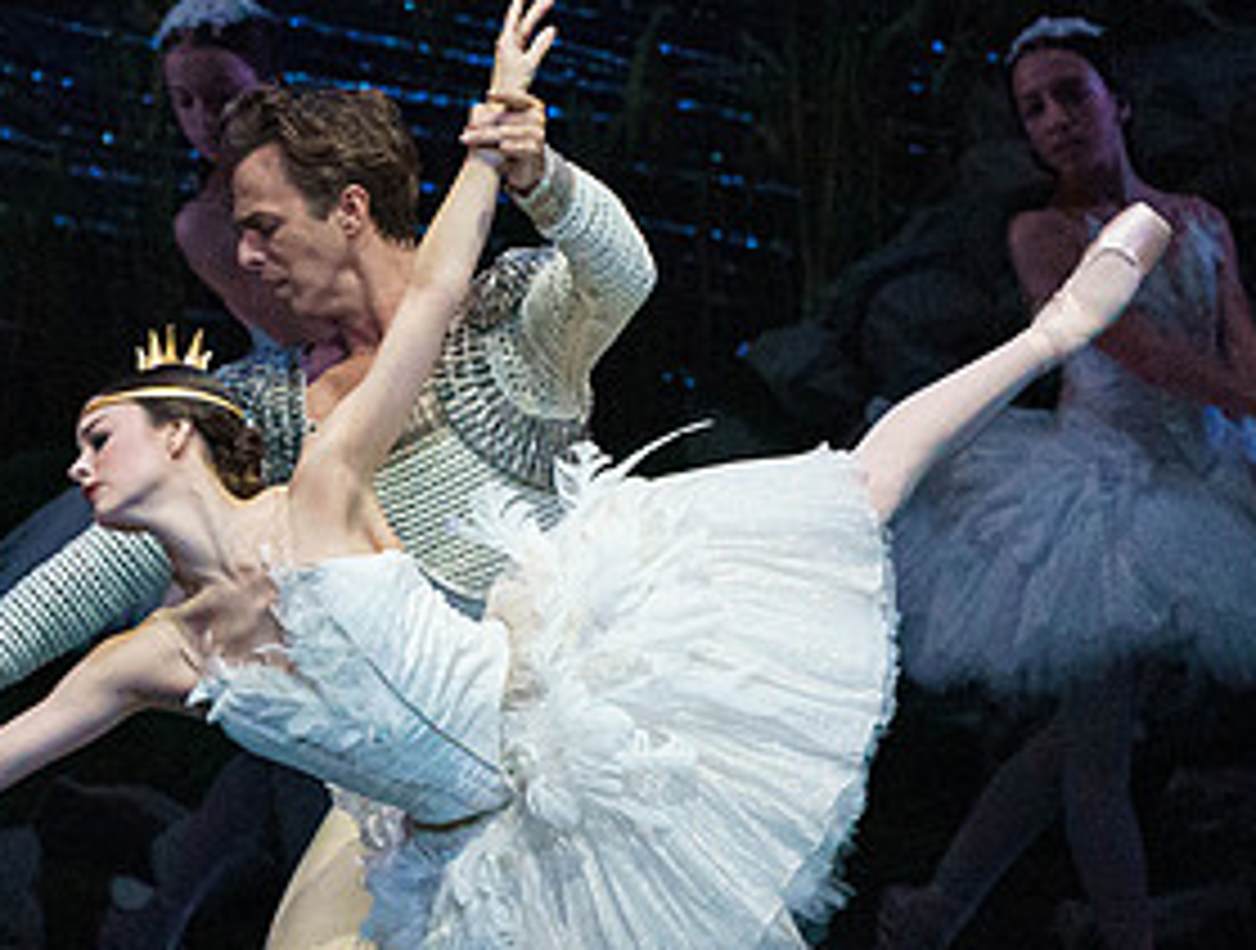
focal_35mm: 883
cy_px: 482
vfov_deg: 1.7
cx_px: 496
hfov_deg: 2.2
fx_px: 32135
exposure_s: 1/320
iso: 8000
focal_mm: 358
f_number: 5.6
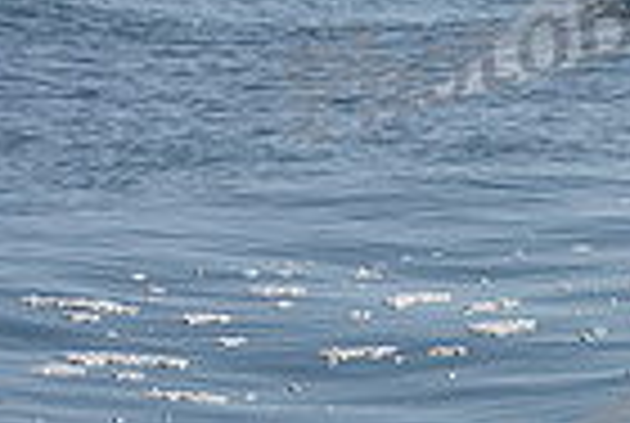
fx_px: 5647
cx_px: 1156
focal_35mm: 322
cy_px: -272
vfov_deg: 4.3
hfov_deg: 6.2
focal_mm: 78
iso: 250
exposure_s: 1/1000
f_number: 11
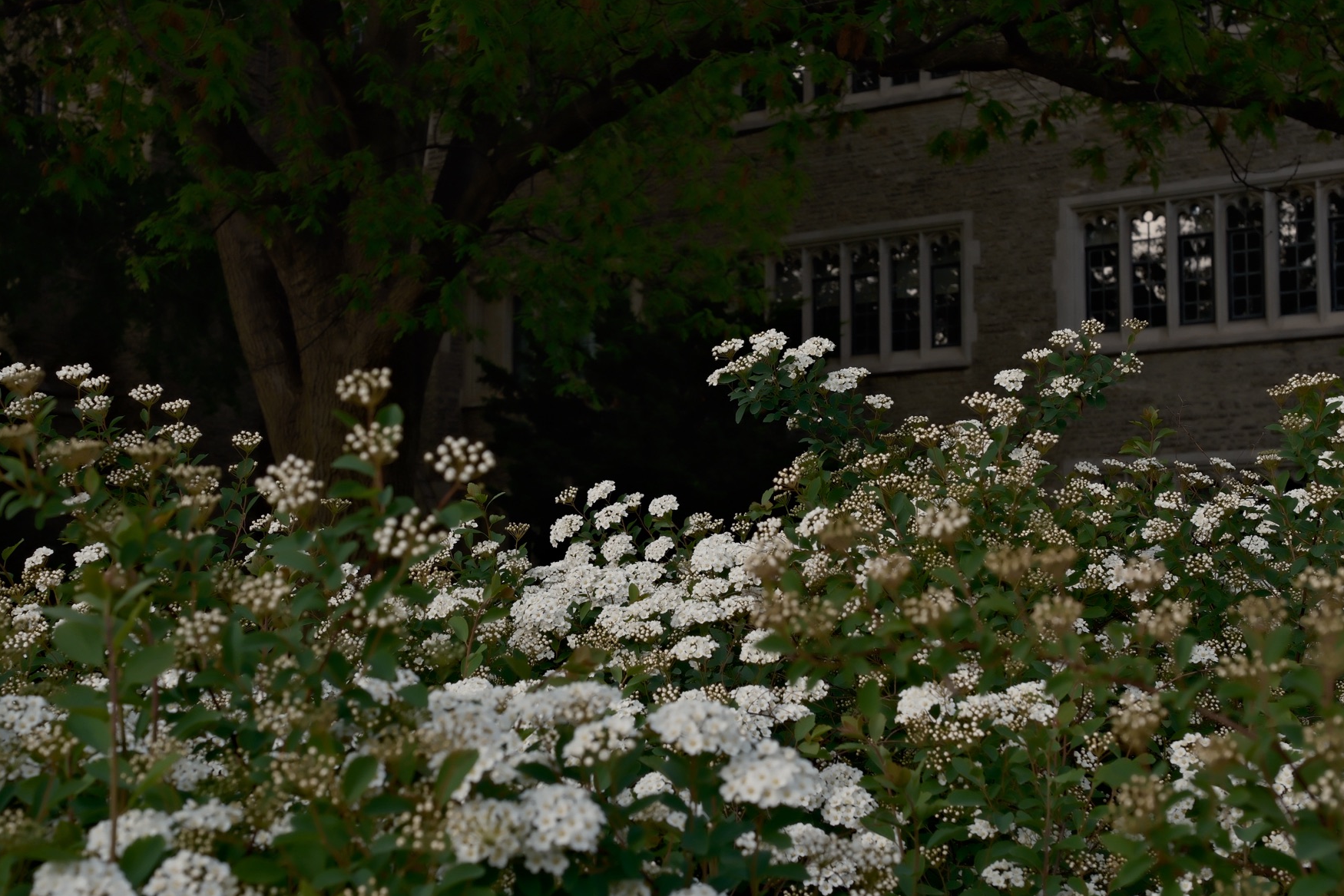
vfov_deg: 36.9
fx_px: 1344
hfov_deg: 53.1
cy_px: 457
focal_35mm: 36
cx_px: 676
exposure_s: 1/400
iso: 125
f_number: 5.6
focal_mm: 23
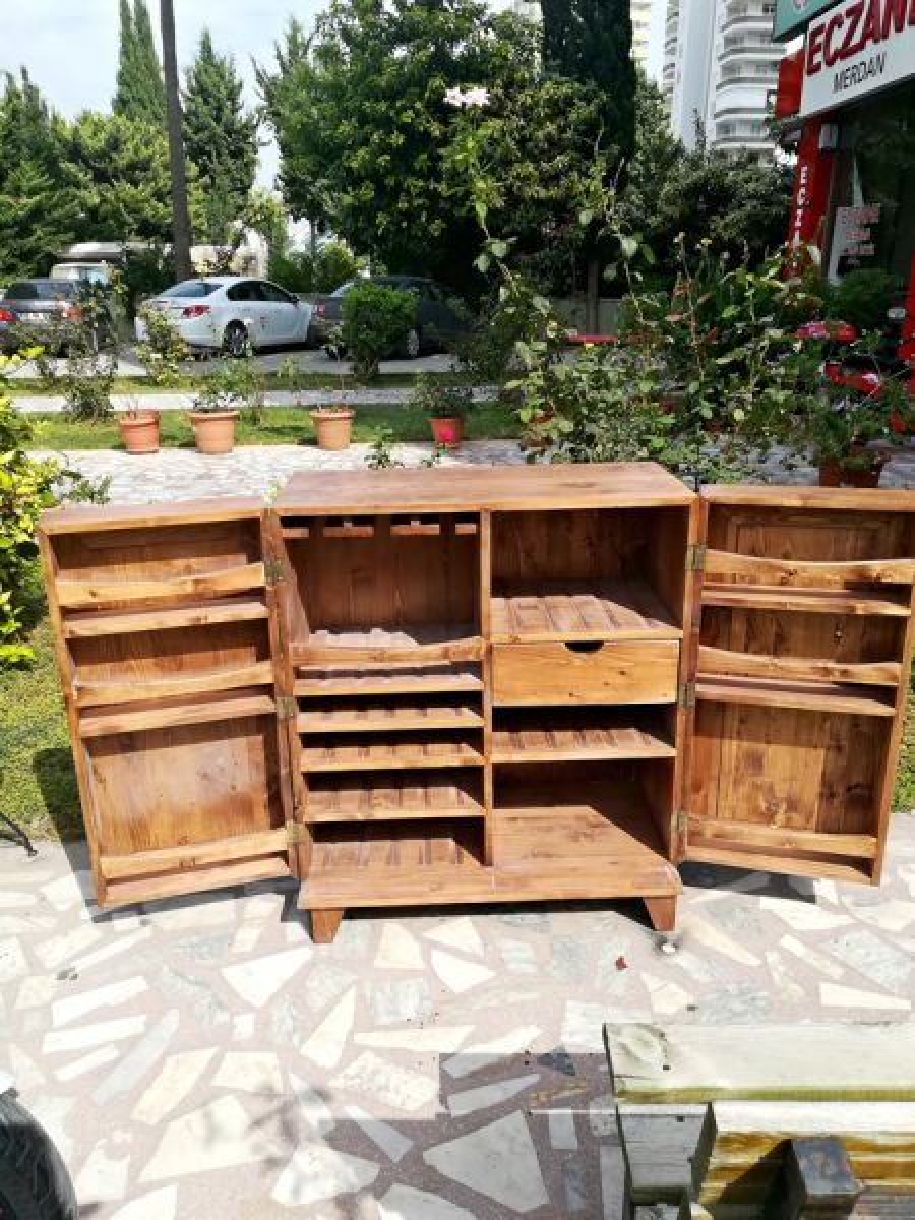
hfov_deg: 53.1
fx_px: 916
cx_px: 458
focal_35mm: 26
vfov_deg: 67.3
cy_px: 610
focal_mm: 3.83
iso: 50
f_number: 2.2
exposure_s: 1/746
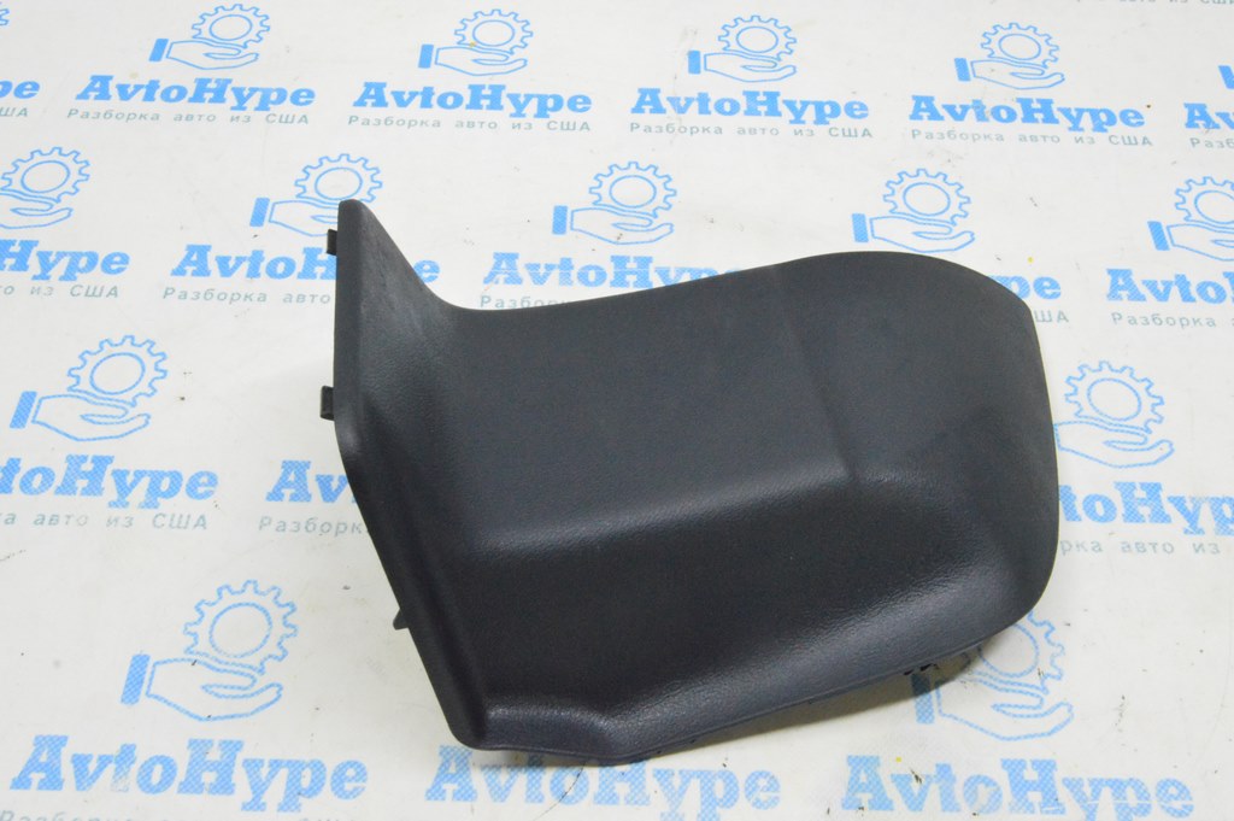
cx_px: 617
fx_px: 1233
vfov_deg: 36.8
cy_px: 410
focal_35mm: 36
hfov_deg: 53.2
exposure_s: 1/15
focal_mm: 24
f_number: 20
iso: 6400
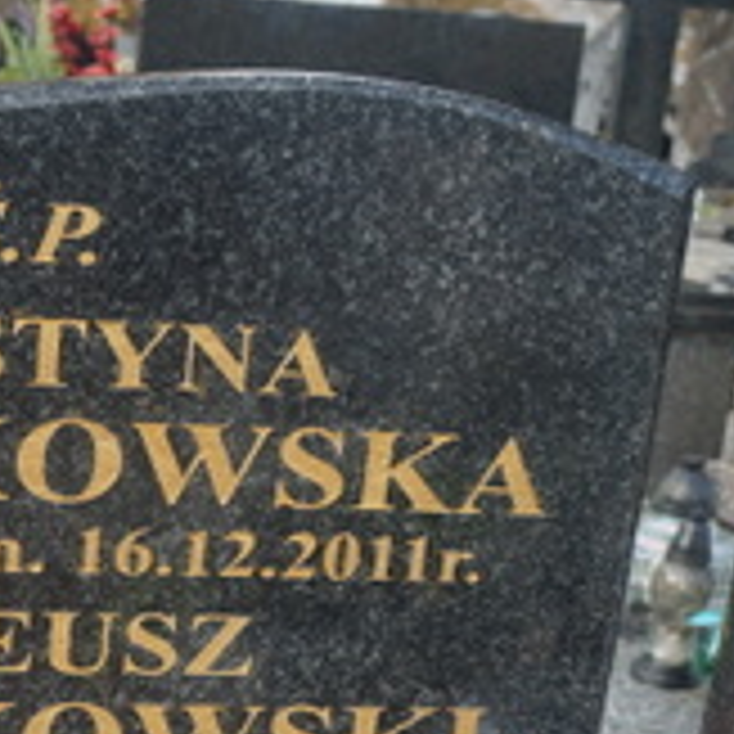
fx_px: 1709
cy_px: 696
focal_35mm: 71
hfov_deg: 23.0
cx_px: -36
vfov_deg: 23.4
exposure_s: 1/80
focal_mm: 19
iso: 200
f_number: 4.5
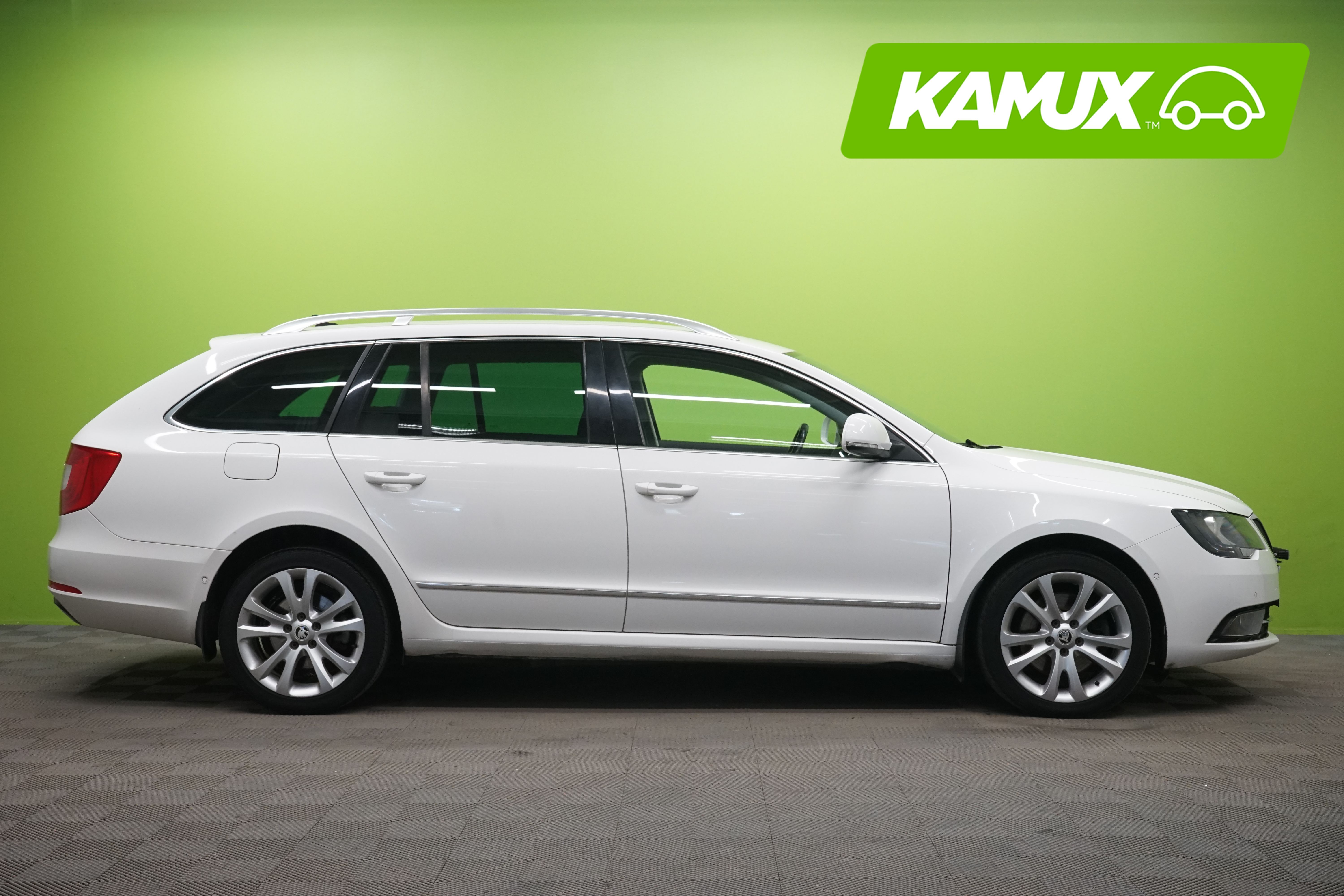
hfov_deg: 44.5
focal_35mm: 44
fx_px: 1643
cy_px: 448
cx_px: 672
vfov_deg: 30.5
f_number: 9
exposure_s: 1/25
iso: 2000
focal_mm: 44
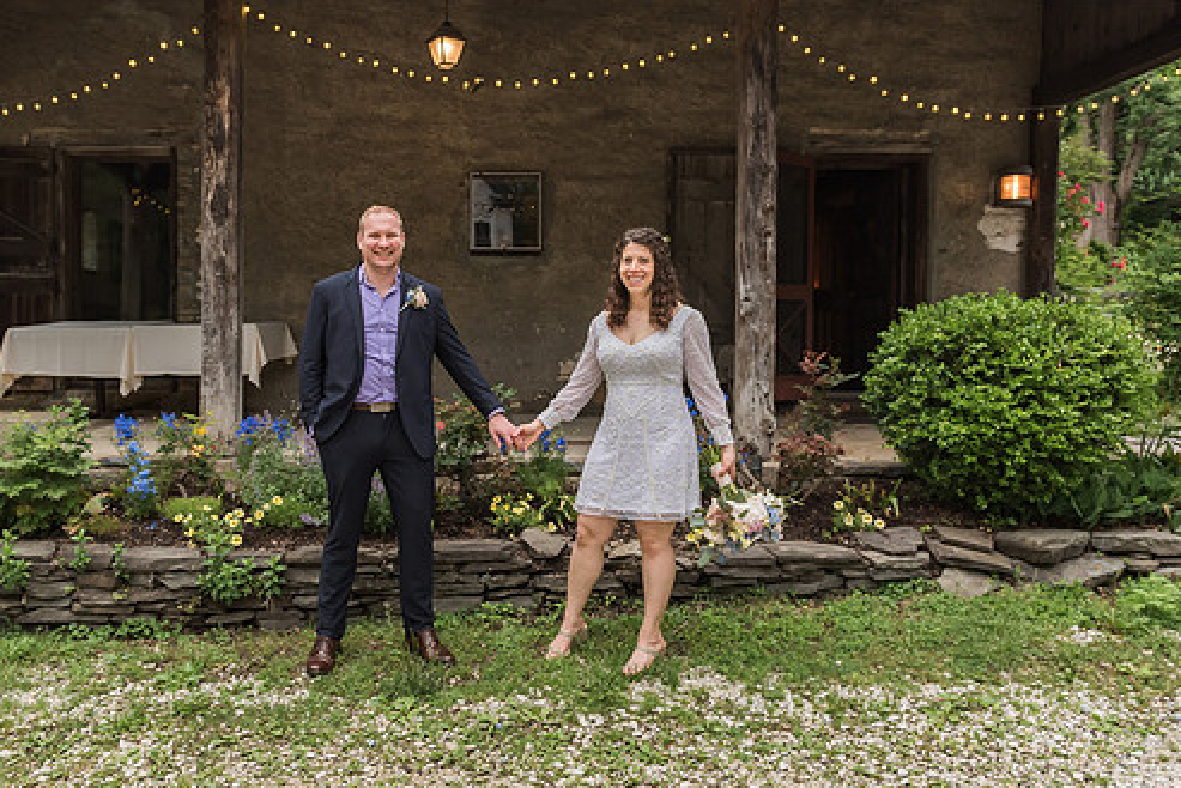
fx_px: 984
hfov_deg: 61.6
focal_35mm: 30
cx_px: 501
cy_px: 372
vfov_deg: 43.6
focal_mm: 24
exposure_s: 1/500
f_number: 4
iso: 800
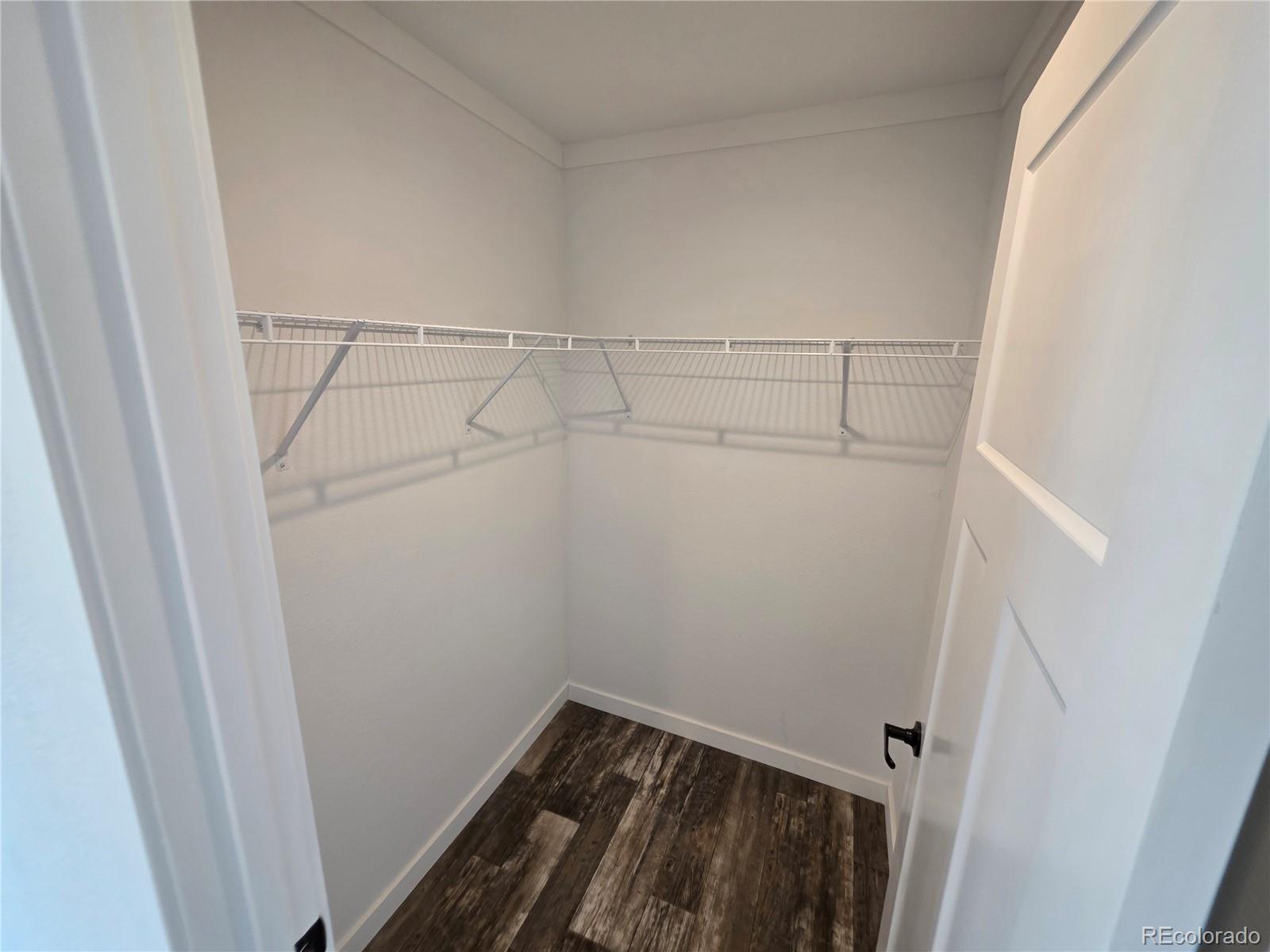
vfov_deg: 89.9
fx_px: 477
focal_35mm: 13
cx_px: 635
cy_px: 476
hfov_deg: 106.2
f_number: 1.9
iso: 160
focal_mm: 2.2
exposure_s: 1/120
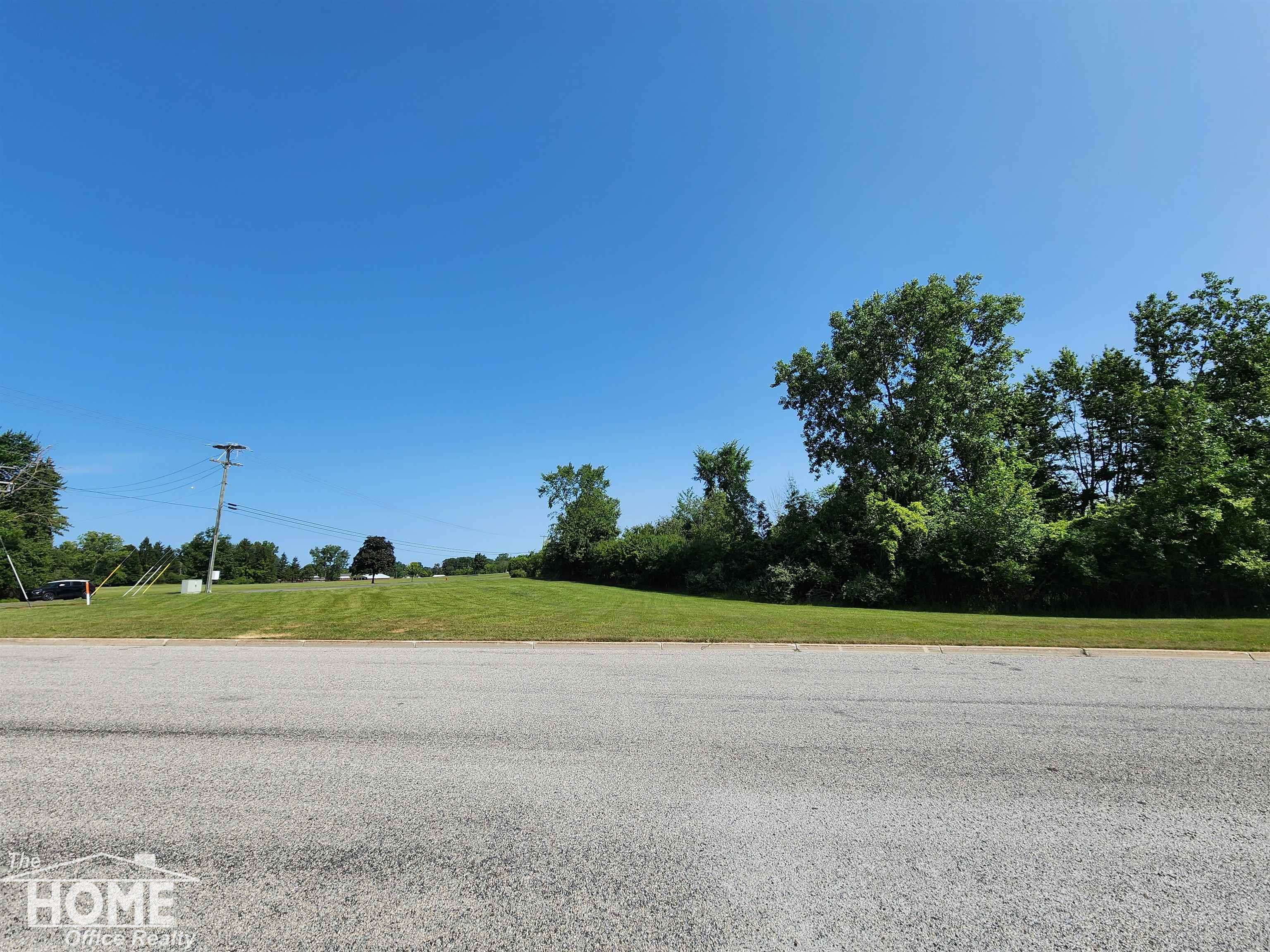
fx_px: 477
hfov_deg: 106.2
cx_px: 635
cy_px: 476
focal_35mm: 13
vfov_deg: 89.9
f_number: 2.2
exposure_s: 1/2271
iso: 50
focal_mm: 2.2
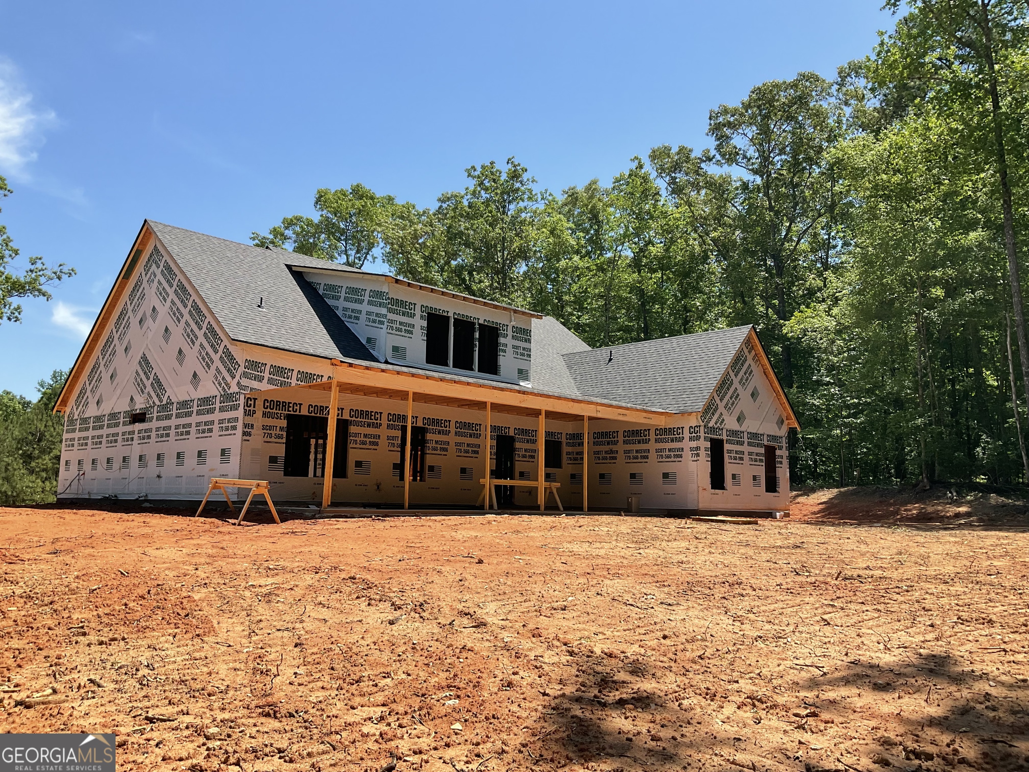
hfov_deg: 61.7
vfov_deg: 48.2
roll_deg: -0.8
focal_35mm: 29
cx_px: 514
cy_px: 386
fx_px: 862
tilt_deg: +6.5
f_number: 1.8
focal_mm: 3
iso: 16
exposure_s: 1/1342
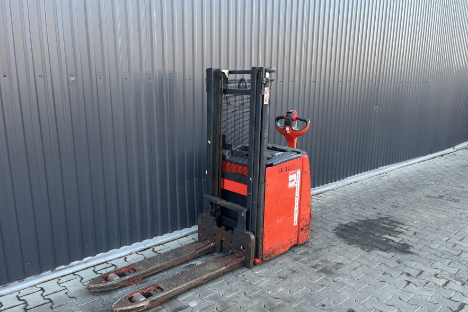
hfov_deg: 65.5
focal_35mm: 28
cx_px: 231
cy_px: 172
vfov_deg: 46.3
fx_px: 364
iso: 50
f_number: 1.6
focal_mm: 5.1
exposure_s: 1/121
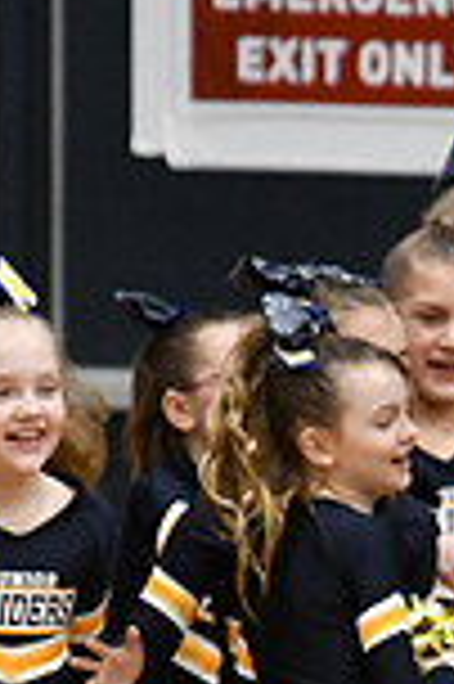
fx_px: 21745
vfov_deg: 1.8
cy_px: 727
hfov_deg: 1.2
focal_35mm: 1147
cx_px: 1173
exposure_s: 1/800
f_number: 2.8
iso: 5000
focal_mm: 200
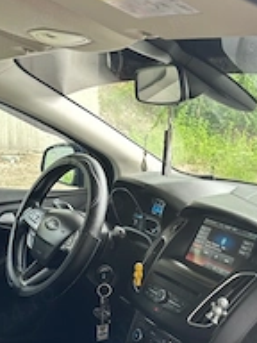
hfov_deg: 28.9
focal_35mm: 50
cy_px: 211
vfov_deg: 38.0
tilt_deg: -11.3
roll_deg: -4.4
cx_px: 171
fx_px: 495
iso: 100
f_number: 1.78
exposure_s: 1/121
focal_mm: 6.86
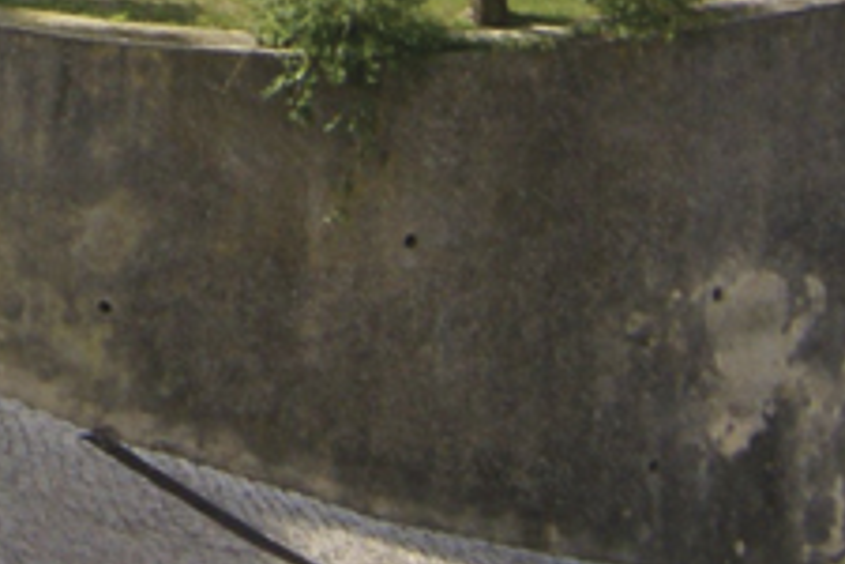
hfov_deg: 5.4
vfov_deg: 3.6
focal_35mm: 368
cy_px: -1203
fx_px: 8625
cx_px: -1091
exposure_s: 1/160
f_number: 13
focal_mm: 35
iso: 200
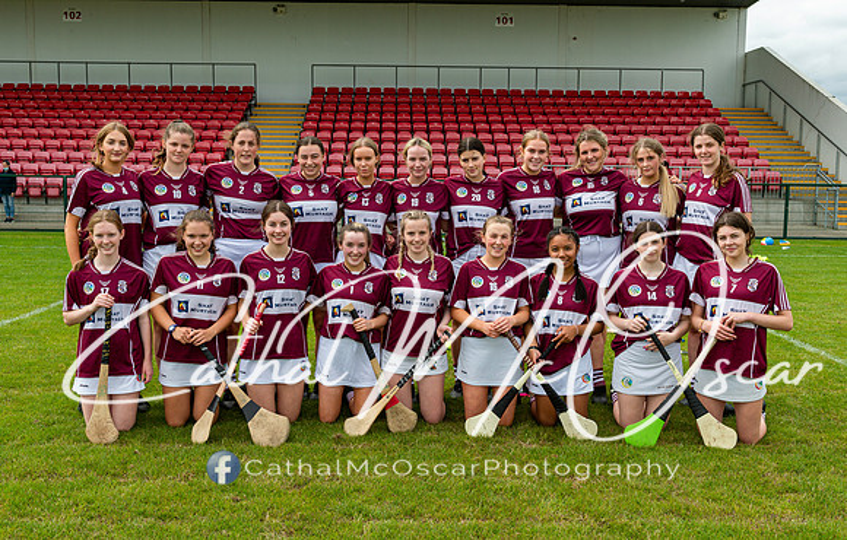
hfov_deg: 51.6
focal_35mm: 38
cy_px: 264
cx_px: 412
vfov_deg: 34.3
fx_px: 876
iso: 100
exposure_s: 1/100
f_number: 8
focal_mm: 35
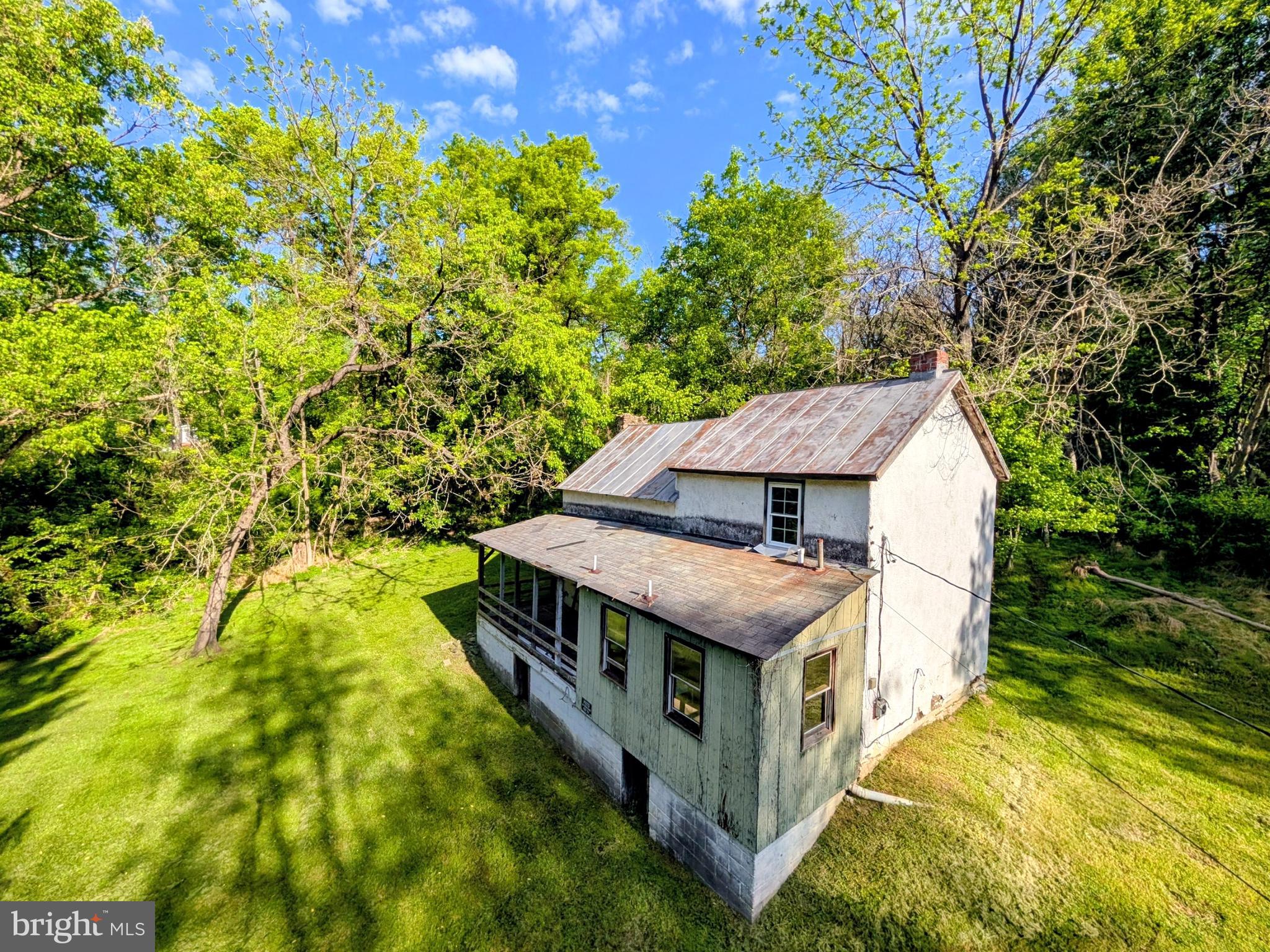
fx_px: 440
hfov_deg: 110.5
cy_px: 476
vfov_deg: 94.5
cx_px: 635
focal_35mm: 12
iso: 62
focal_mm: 2.02
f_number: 1.7
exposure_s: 1/5319
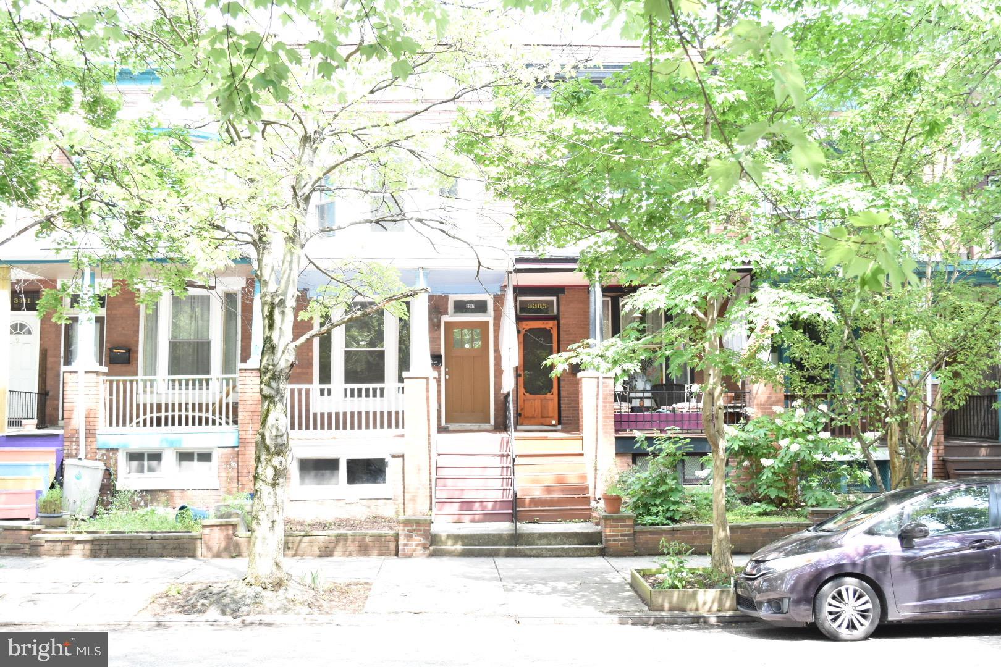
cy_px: 334
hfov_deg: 47.9
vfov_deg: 33.0
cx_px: 500
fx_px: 1126
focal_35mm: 40
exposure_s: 1/200
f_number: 5.6
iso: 1000
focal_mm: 27
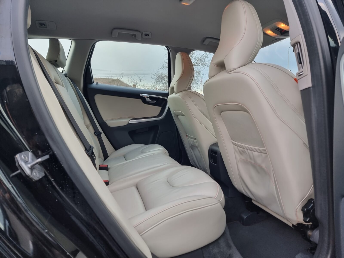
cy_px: 129
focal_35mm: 24
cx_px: 172
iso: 50
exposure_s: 1/100
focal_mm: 6.7
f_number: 1.8
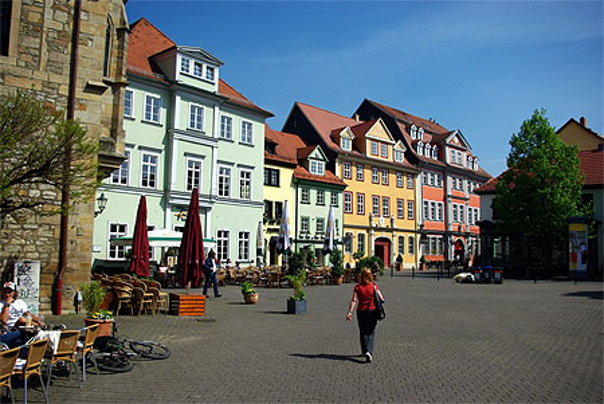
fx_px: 521
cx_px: 302
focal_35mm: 31
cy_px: 202
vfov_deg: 42.4
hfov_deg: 60.2
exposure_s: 1/1000
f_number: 5.6
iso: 100
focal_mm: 21
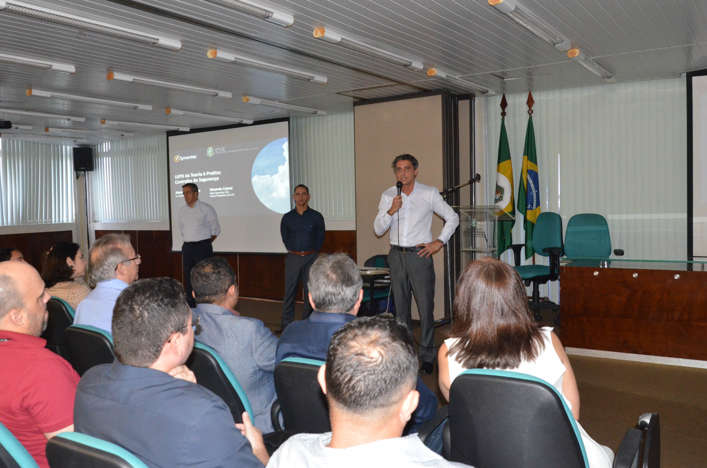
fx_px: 608
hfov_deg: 60.4
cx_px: 340
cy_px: 219
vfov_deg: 42.1
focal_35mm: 31
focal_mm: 18
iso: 3200
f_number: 7.1
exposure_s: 1/60
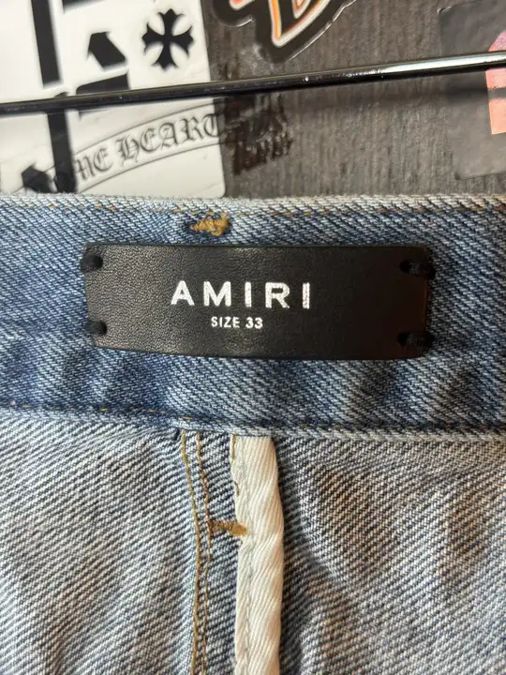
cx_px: 253
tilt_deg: -3.9
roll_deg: +0.1
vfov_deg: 39.7
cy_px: 338
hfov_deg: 30.3
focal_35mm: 48
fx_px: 936
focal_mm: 6.76
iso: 160
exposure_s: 1/50
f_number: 1.78
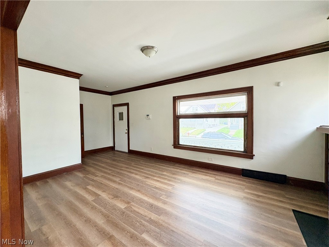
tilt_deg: -0.4
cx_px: 164
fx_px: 133
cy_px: 124
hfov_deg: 102.1
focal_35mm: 14
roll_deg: +1.0
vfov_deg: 85.7
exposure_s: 1/91
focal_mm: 2.22
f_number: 2.2
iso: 250
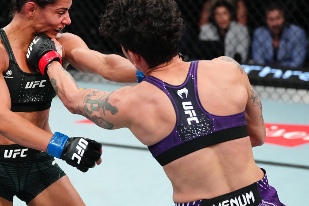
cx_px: 123
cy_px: 76
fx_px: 781
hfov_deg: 22.3
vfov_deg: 15.0
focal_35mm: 91
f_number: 2.8
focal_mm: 70
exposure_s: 1/1250
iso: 5000
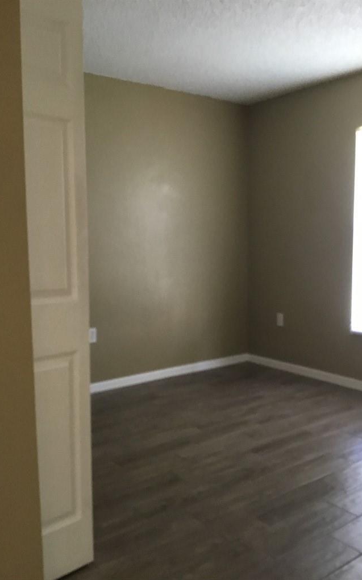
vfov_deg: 58.2
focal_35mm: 33
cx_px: 203
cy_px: 291
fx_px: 521
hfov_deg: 38.2
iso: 200
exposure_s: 1/24
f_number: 2.4
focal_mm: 3.3
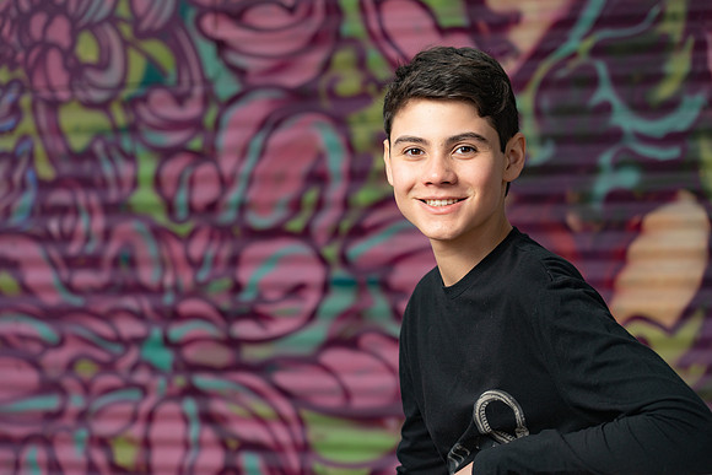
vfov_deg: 13.0
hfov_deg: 19.5
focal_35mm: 105
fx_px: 2077
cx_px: 356
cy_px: 238
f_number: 4
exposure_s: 1/250
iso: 125
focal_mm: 105
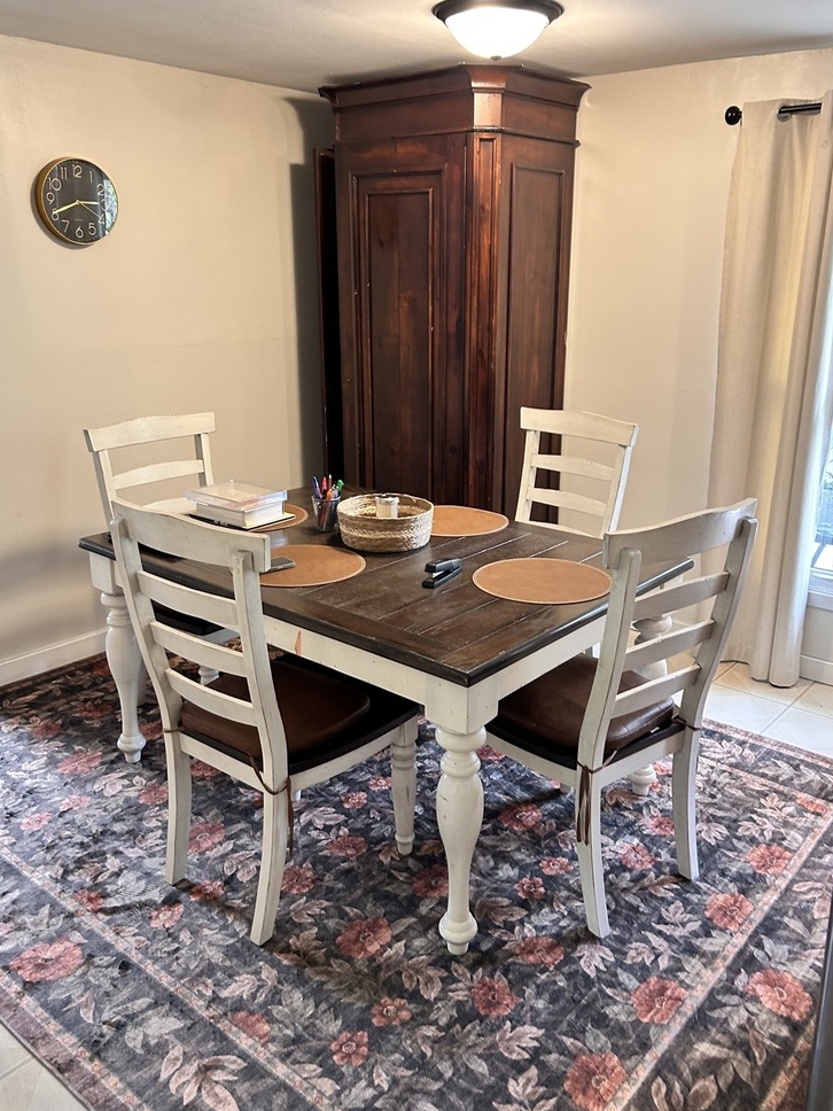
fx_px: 930
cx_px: 423
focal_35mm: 29
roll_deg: +0.6
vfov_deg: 61.6
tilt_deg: -14.8
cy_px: 516
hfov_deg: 48.2
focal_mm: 5.7
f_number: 1.5
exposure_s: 1/60
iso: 160
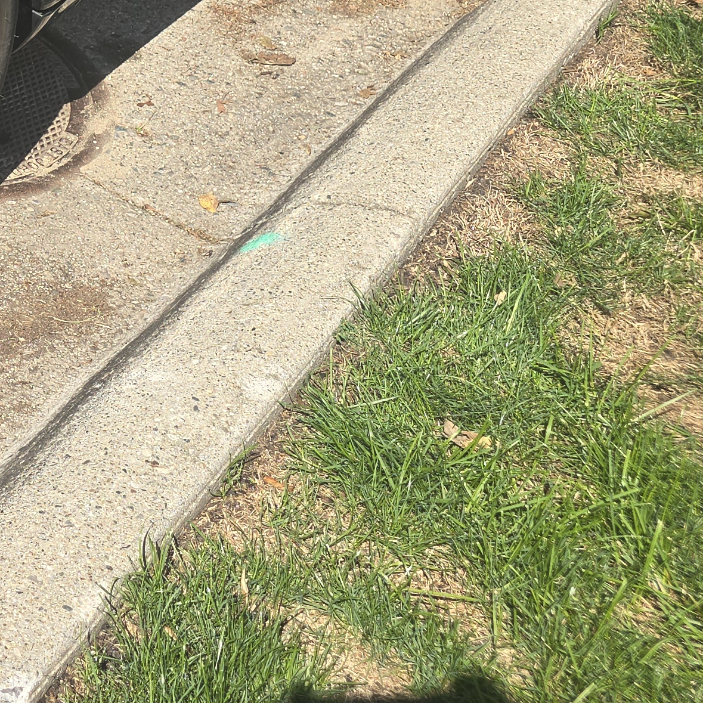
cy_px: -184
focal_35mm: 69
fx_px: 1585
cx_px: -374
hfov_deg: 20.9
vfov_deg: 22.6
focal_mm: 6.3
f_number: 1.7
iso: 12
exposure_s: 1/446
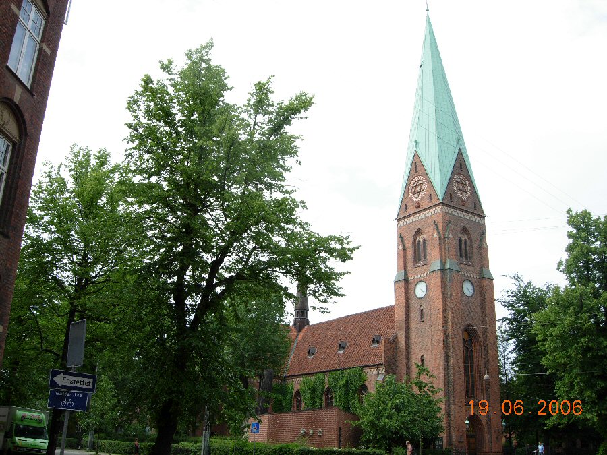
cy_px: 228
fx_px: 631
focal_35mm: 36
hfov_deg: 51.4
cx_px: 304
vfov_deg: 39.7
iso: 50
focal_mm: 7.5
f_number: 4.8
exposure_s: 1/215
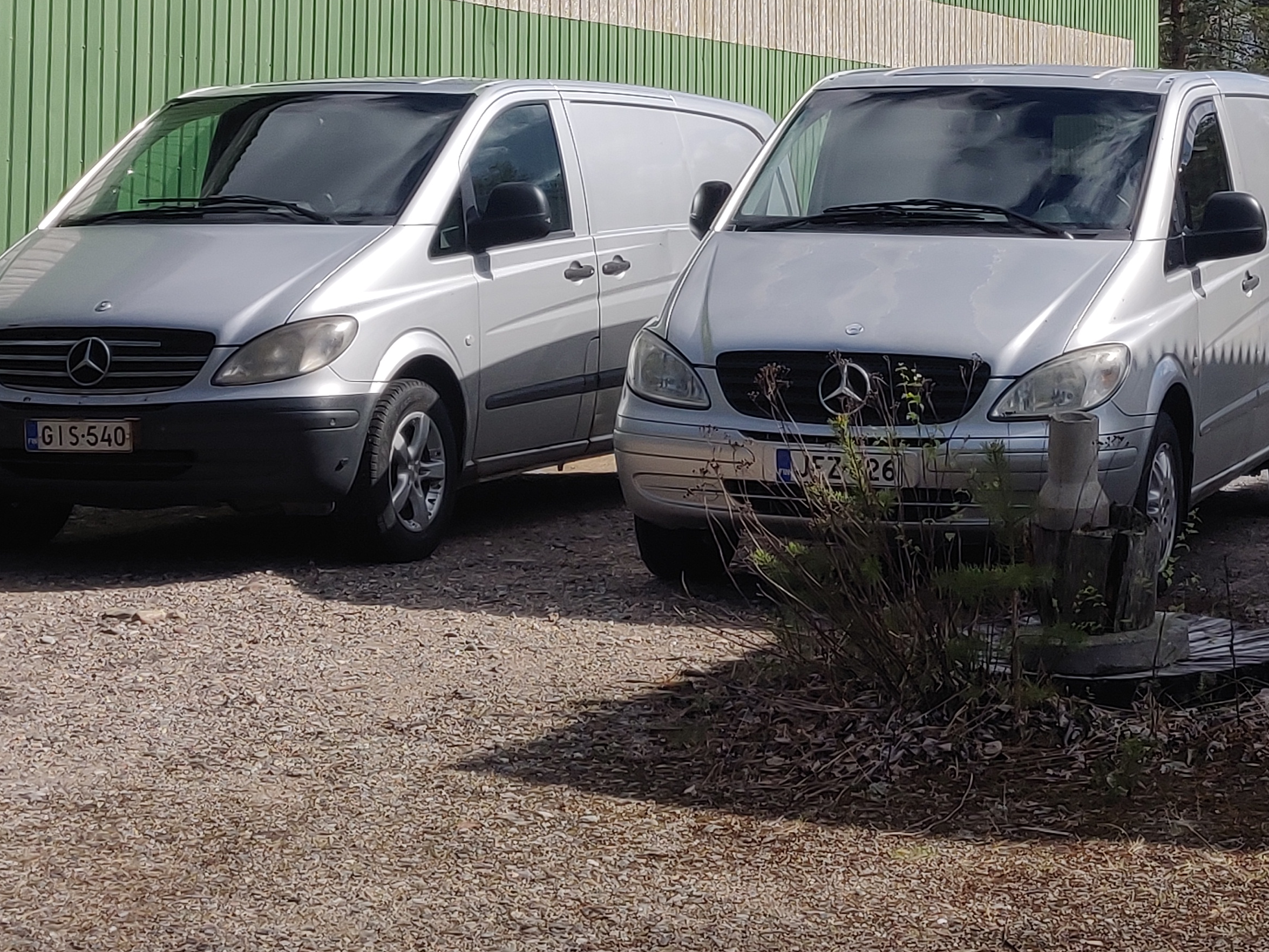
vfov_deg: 28.7
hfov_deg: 37.9
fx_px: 1796
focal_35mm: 49
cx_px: 952
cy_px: 124
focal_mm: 4.25
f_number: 1.7
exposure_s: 1/3094
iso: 100
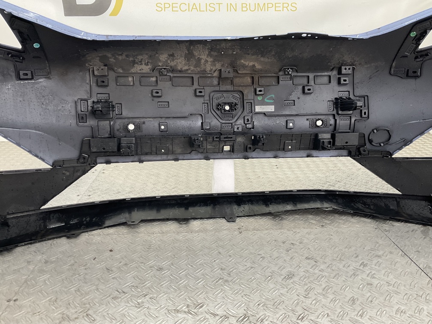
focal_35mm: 29
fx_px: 362
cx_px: 216
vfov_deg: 48.2
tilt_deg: -19.2
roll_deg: +0.1
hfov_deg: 61.7
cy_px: 162
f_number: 1.8
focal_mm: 3
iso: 50
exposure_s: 1/120
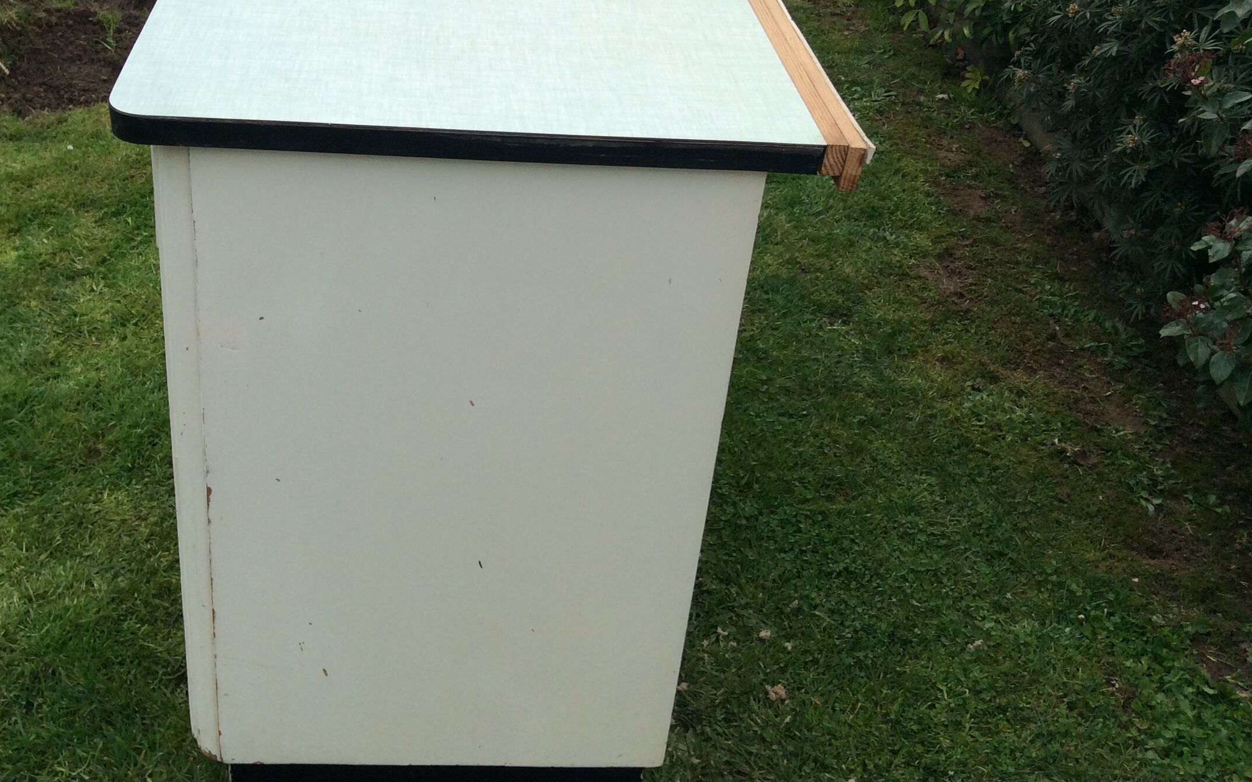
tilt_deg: -33.0
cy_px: 277
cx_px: 505
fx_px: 1399
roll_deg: +0.5
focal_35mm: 41
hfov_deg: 47.9
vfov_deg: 31.1
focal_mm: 3.3
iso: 32
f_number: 2.4
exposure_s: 1/1244
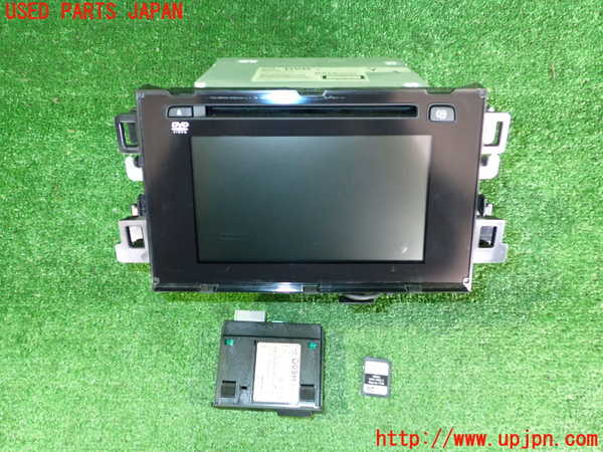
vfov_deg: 46.8
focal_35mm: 30
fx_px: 523
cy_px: 226
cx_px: 302
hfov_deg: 60.0
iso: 800
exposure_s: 1/20
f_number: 2.3
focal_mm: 5.4
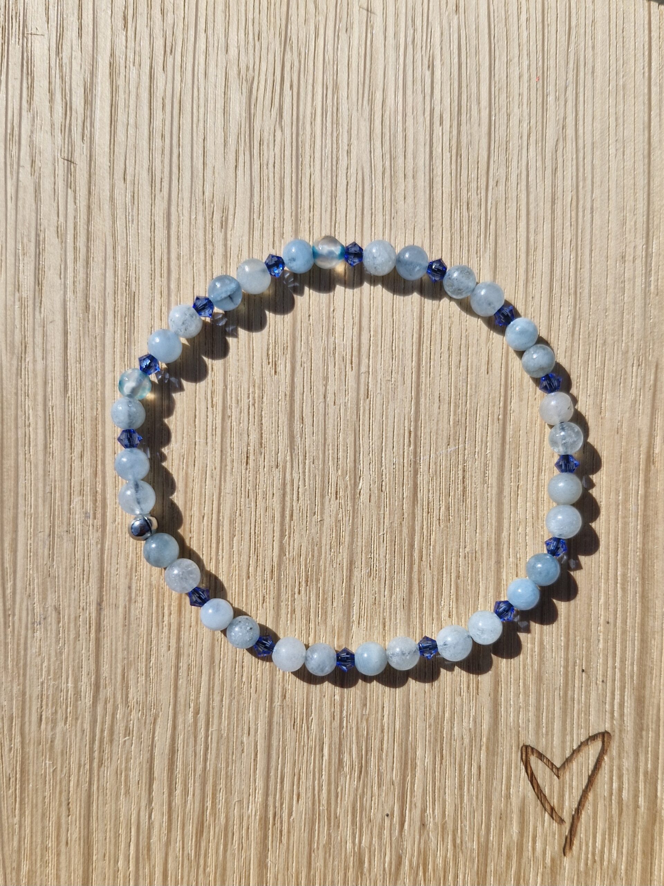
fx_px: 588
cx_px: 332
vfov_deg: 73.9
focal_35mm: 23
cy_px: 443
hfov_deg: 58.9
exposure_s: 1/5000
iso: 50
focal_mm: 5.54
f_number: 1.8
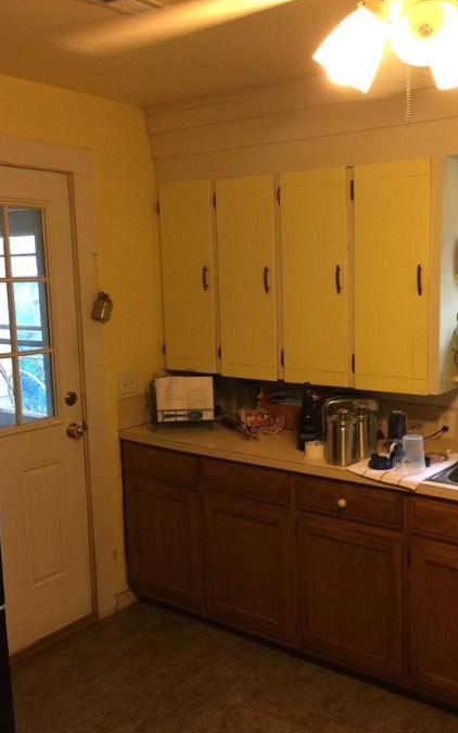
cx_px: 278
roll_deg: +0.0
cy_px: 371
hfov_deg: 36.1
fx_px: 699
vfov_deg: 55.3
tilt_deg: -6.4
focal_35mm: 35
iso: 80
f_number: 2.2
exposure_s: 1/15
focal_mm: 4.15
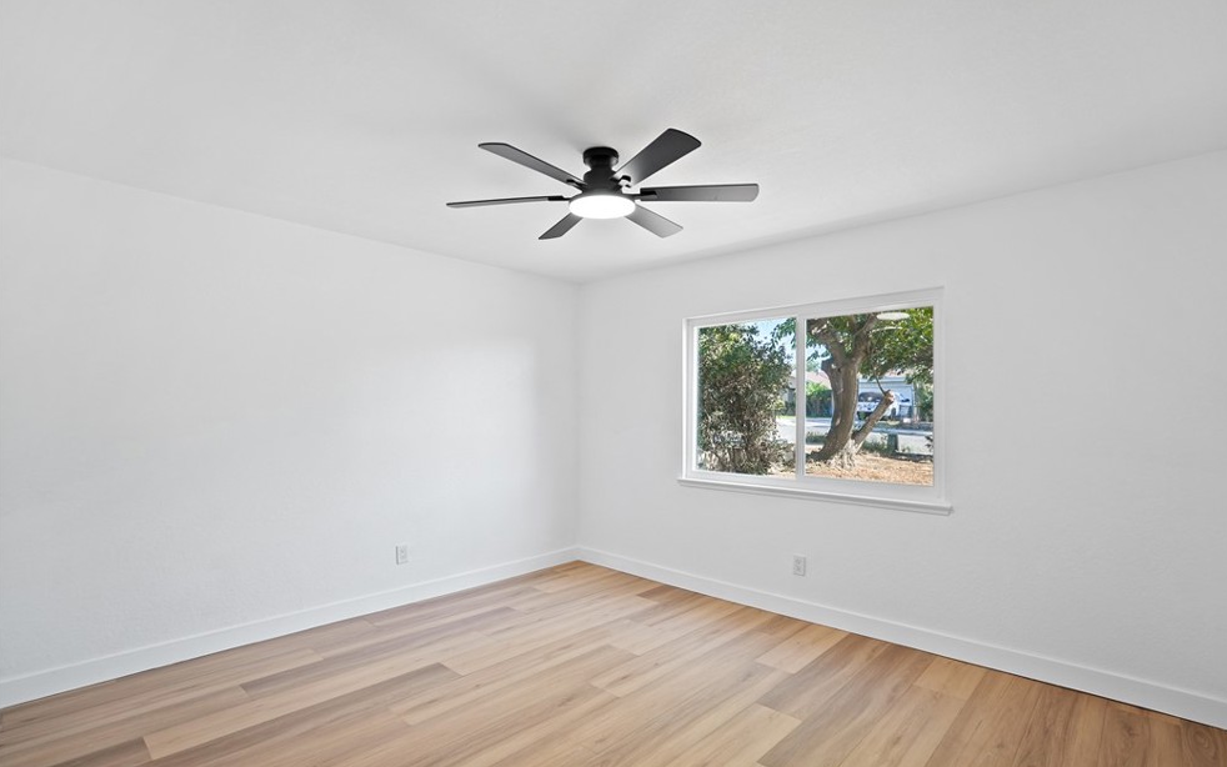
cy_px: 395
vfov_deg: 68.0
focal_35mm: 17
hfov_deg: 94.3
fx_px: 569
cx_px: 633
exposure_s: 1/20
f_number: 4
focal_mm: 16
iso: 250
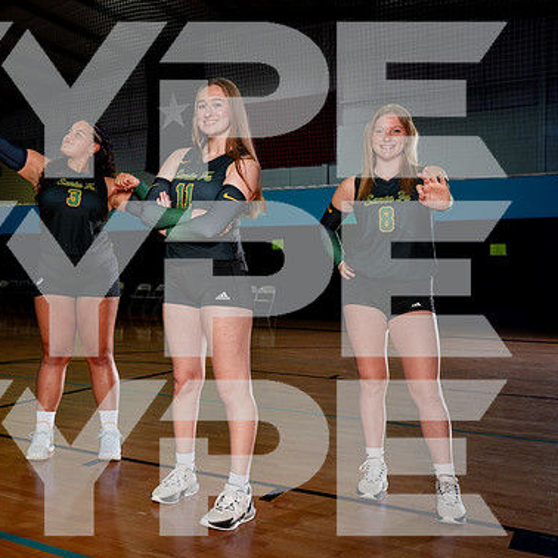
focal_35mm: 42
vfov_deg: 40.0
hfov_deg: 38.9
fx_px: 766
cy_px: 280
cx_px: 136
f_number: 7.1
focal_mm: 32
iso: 500
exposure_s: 1/200
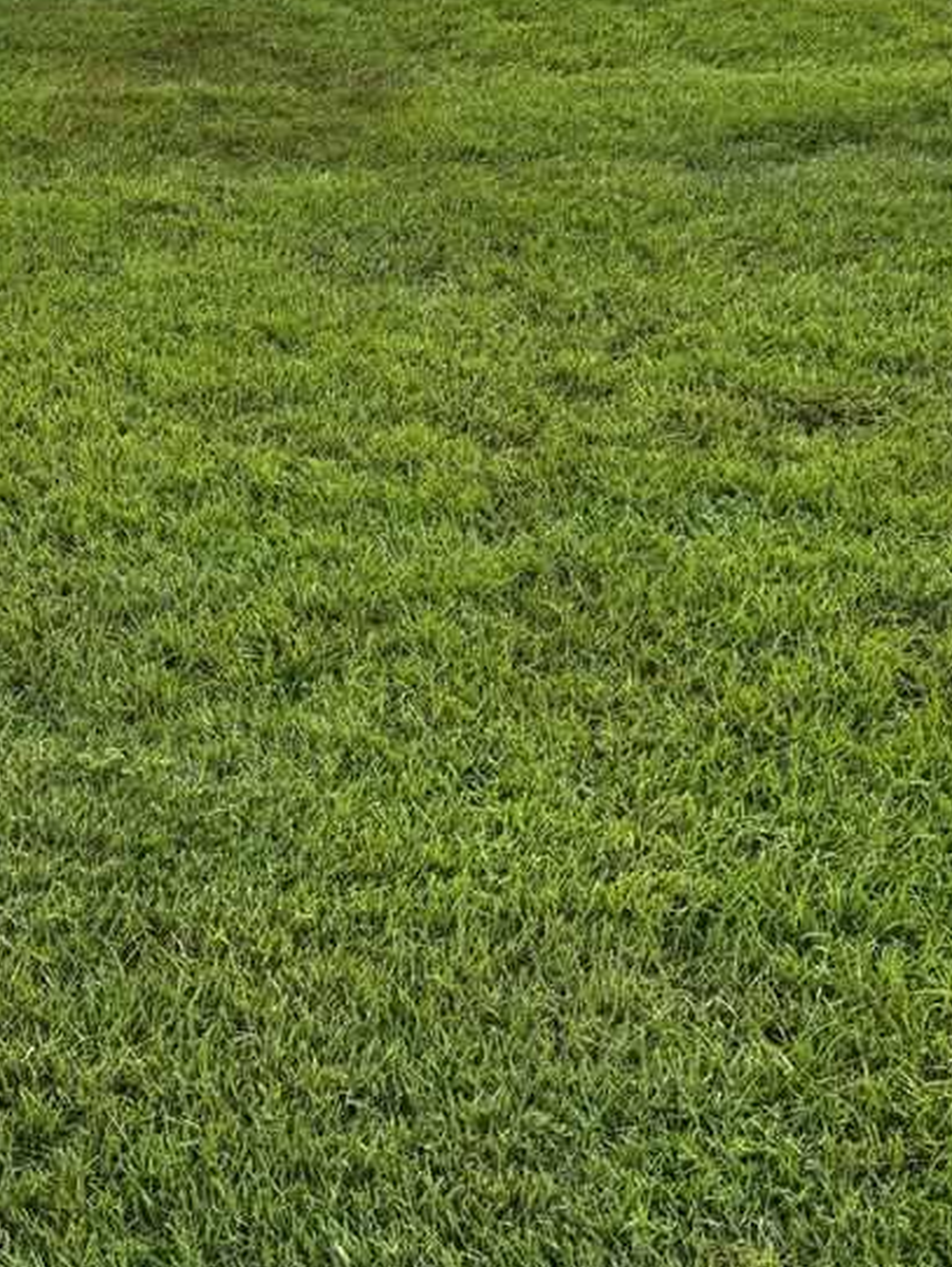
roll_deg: +1.5
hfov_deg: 21.4
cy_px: 348
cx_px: 199
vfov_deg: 28.2
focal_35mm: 68
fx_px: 2492
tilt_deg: -21.3
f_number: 1.78
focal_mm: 6.76
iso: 80
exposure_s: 1/1076
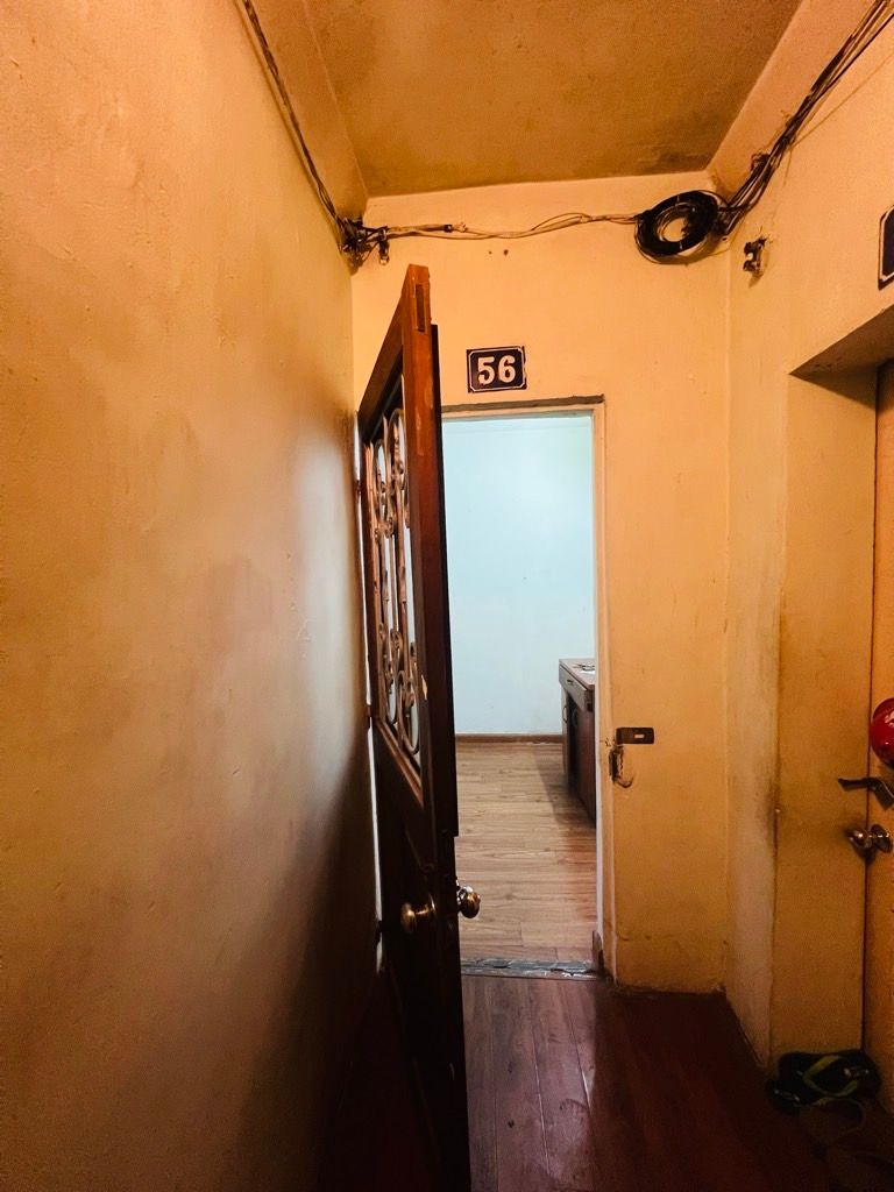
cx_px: 447
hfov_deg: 89.9
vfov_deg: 106.2
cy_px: 596
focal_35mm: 13
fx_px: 448
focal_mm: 1.57
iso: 320
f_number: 1.8
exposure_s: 1/50
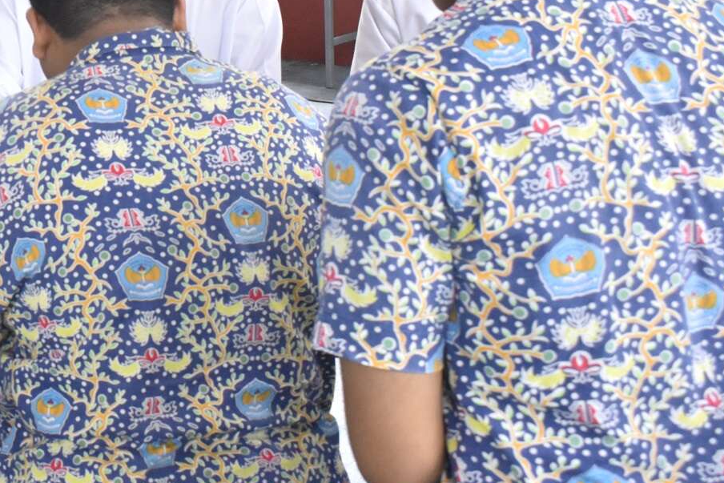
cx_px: -31
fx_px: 1612
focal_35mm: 80
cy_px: 4
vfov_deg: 16.7
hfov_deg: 24.0
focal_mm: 23
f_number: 6.3
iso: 2000
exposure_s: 1/250
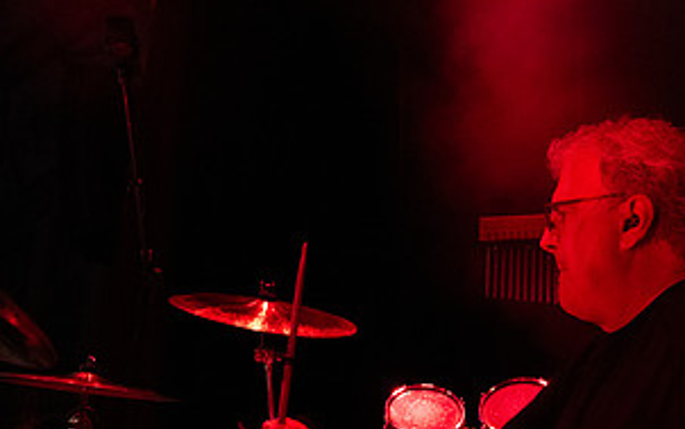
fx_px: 878
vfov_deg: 27.3
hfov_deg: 42.4
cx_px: 422
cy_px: 271
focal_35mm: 47
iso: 6400
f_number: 2.8
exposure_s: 1/500
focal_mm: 24
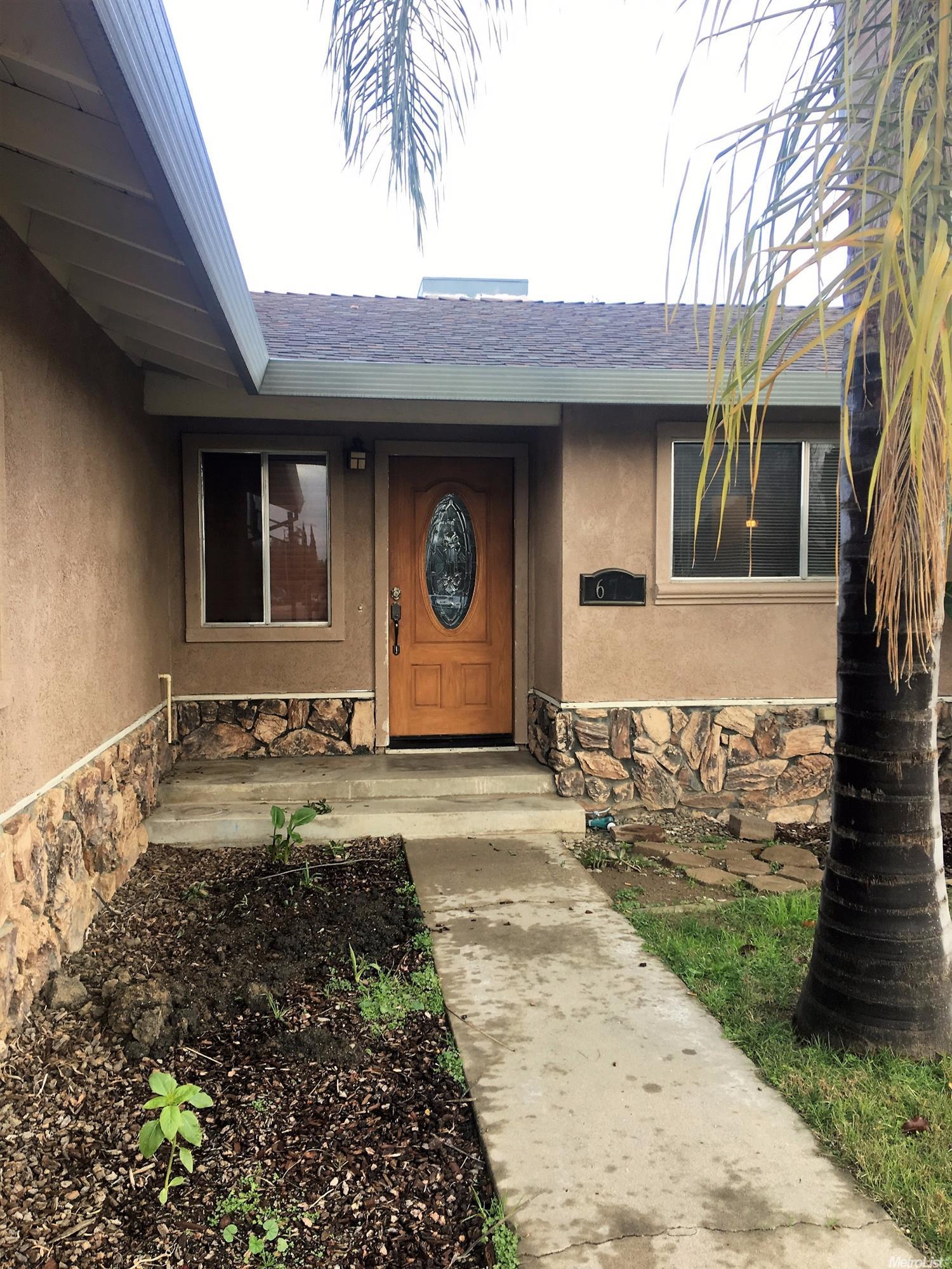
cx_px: 476
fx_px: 1063
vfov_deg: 61.7
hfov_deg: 48.2
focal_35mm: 29
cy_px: 634
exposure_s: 1/121
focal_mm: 4.15
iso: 25
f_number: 2.2
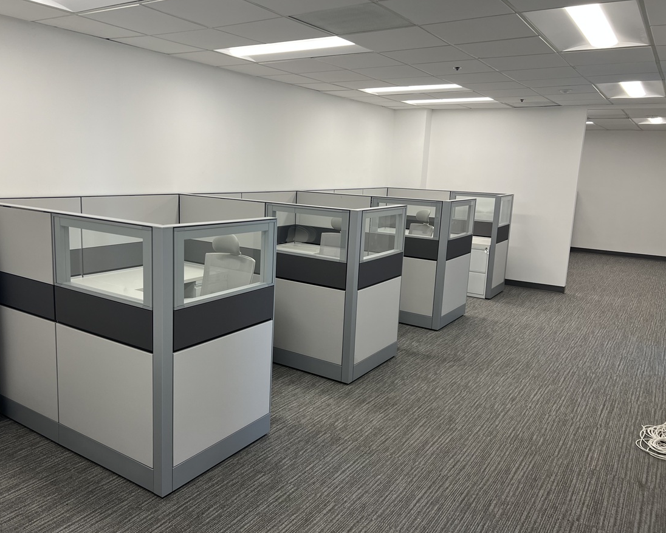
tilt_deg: -12.0
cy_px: 262
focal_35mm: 28
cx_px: 302
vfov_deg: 51.5
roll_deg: -2.1
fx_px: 552
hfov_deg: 62.1
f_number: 1.5
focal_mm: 5.7
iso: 40
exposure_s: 1/120
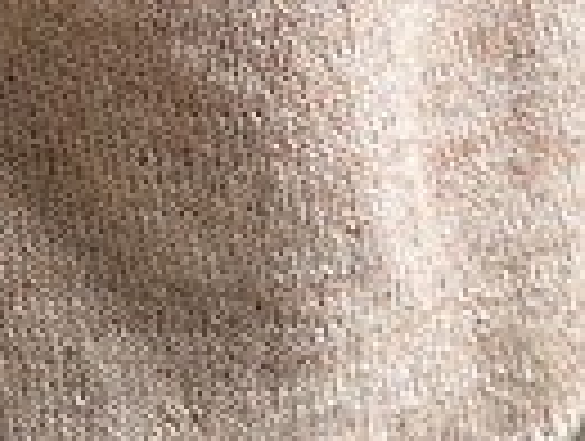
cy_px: -155
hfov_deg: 21.3
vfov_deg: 15.3
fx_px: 1558
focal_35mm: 92
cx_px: 292
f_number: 1.8
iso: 64
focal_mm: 6.86
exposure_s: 1/140
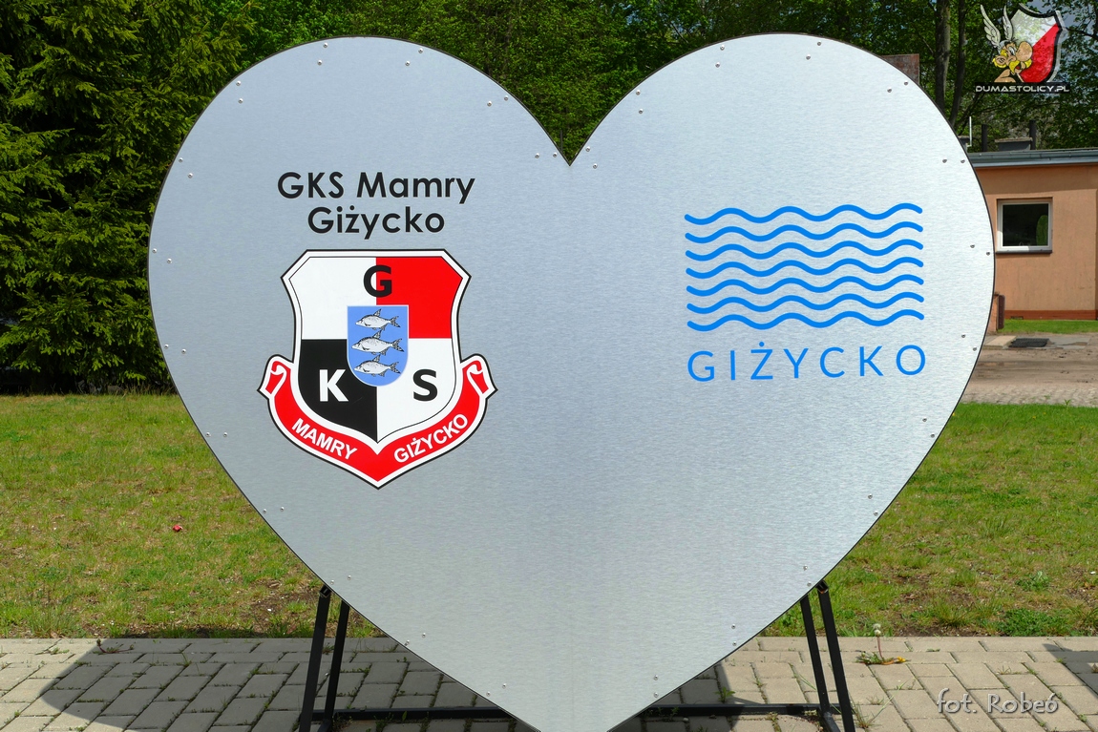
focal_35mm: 45
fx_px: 1373
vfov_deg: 29.9
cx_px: 549
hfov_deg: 43.6
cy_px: 366
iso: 125
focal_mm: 16.24
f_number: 5
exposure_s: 1/1600
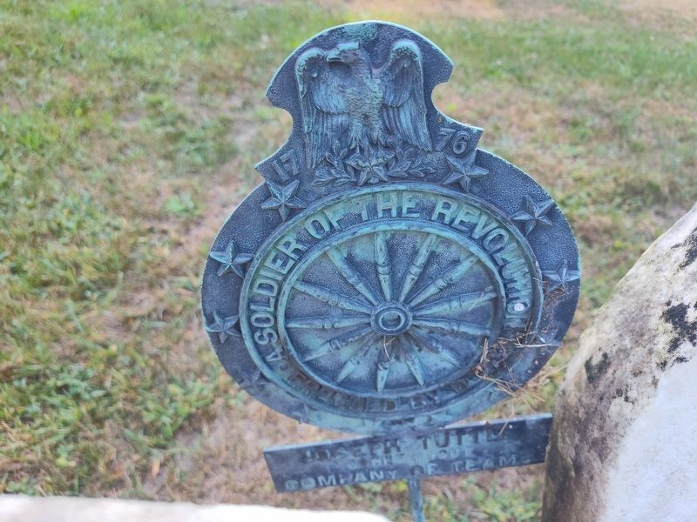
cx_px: 348
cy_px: 261
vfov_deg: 58.9
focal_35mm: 23
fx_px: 463
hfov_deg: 73.9
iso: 118
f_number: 1.8
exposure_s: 1/200
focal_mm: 5.56
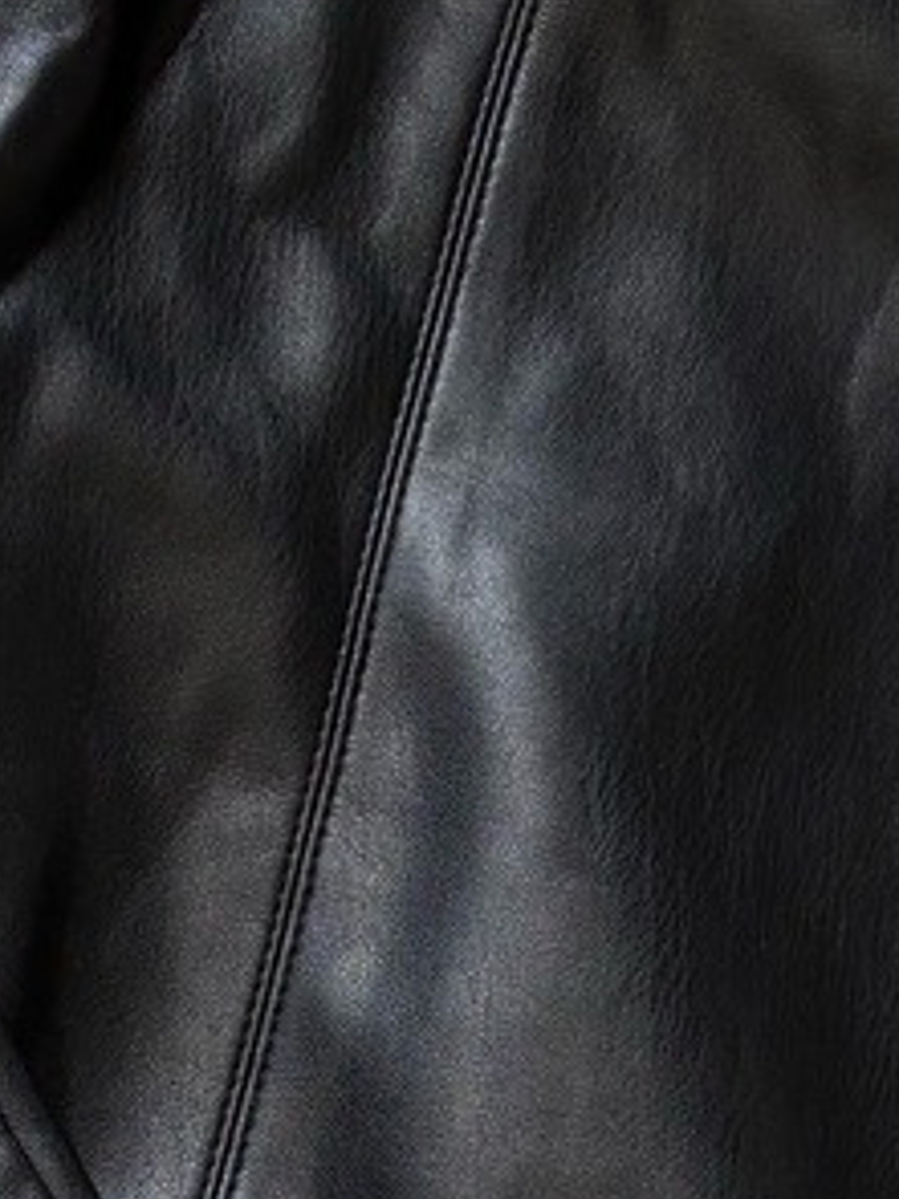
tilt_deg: -77.9
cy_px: 1061
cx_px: 191
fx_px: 4886
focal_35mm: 141
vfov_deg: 13.9
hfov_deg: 10.5
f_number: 1.6
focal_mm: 5.96
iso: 160
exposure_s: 1/60
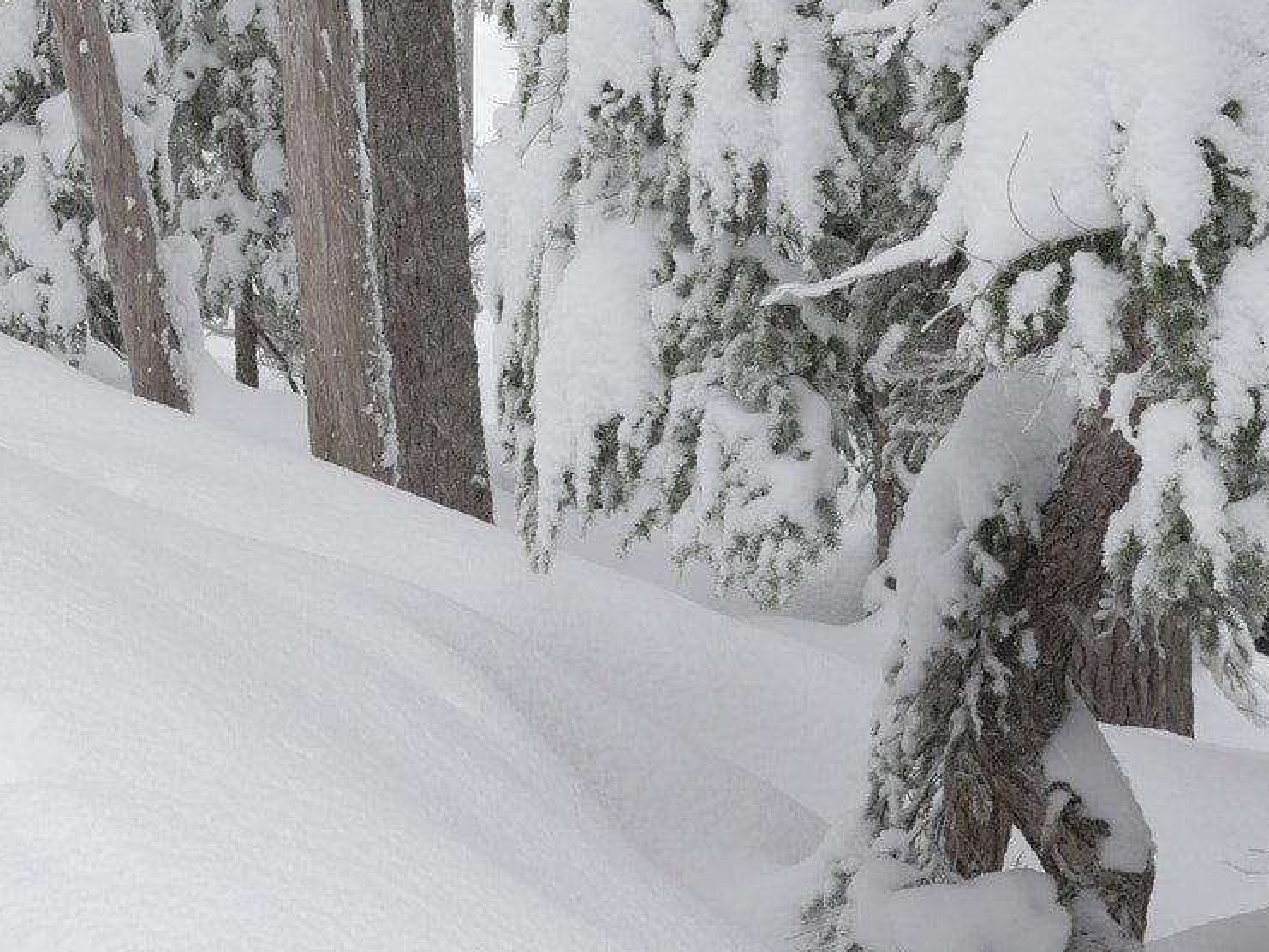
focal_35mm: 108
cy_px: -31
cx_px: -7
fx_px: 3960
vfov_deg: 13.5
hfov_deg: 17.8
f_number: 5.6
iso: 200
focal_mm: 25
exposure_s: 1/60
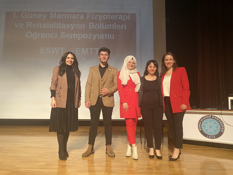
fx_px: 175
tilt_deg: +4.1
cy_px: 88
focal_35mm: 26
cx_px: 116
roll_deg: -0.3
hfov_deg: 67.3
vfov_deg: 53.1
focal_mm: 4.25
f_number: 1.8
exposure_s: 1/50
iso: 400
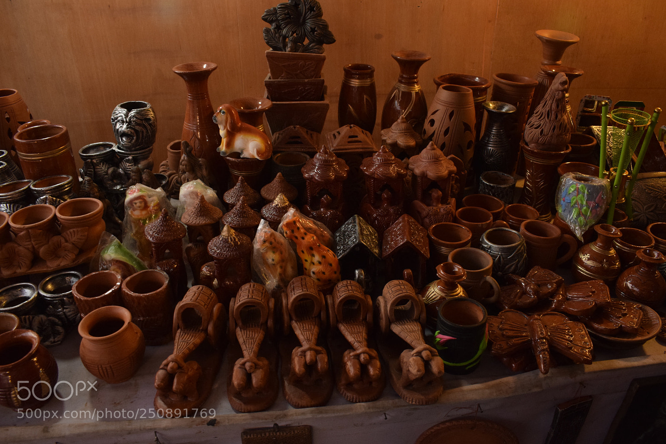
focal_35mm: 28
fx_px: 518
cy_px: 217
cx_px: 335
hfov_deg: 65.5
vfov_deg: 46.4
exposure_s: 1/160
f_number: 6.3
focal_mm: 18
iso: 1600
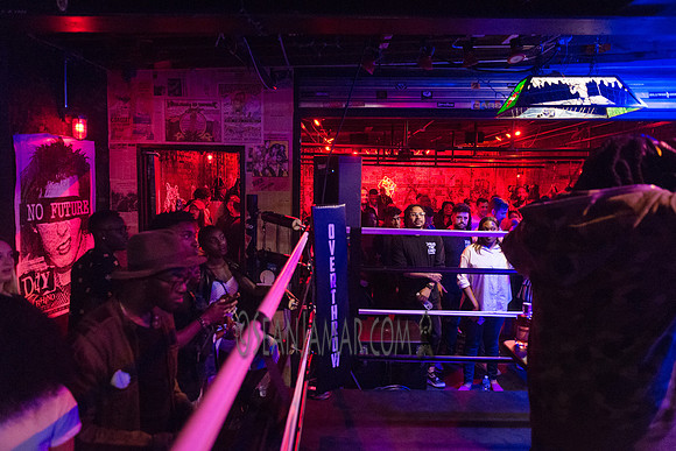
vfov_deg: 52.1
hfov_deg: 72.5
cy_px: 226
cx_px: 338
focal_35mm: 25
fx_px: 461
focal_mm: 24
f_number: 3.2
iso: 5000
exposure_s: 1/250
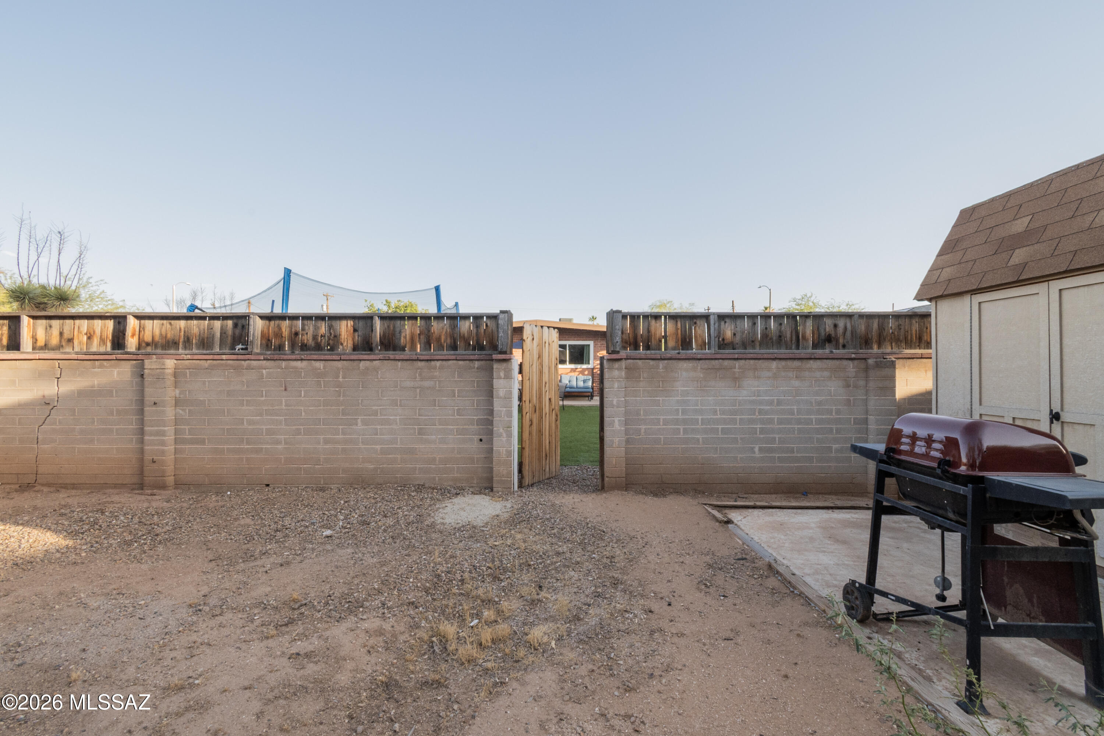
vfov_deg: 77.3
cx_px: 552
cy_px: 368
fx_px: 460
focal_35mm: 15
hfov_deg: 100.4
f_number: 16
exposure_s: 1/100
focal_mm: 10
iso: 800
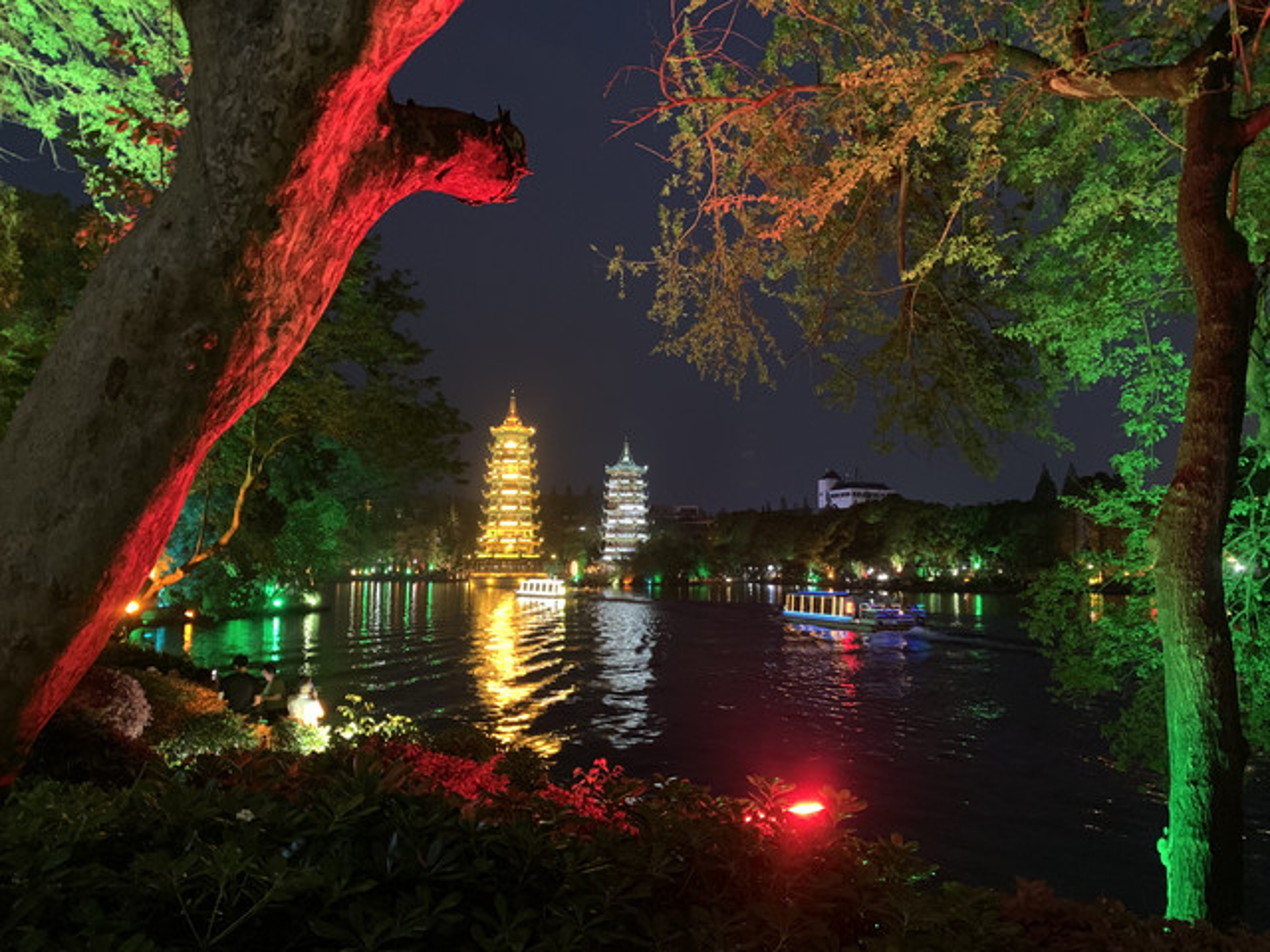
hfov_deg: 67.3
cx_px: 635
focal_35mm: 26
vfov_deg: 53.1
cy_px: 476
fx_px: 954
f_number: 1.8
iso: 640
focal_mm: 4.25
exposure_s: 1/17
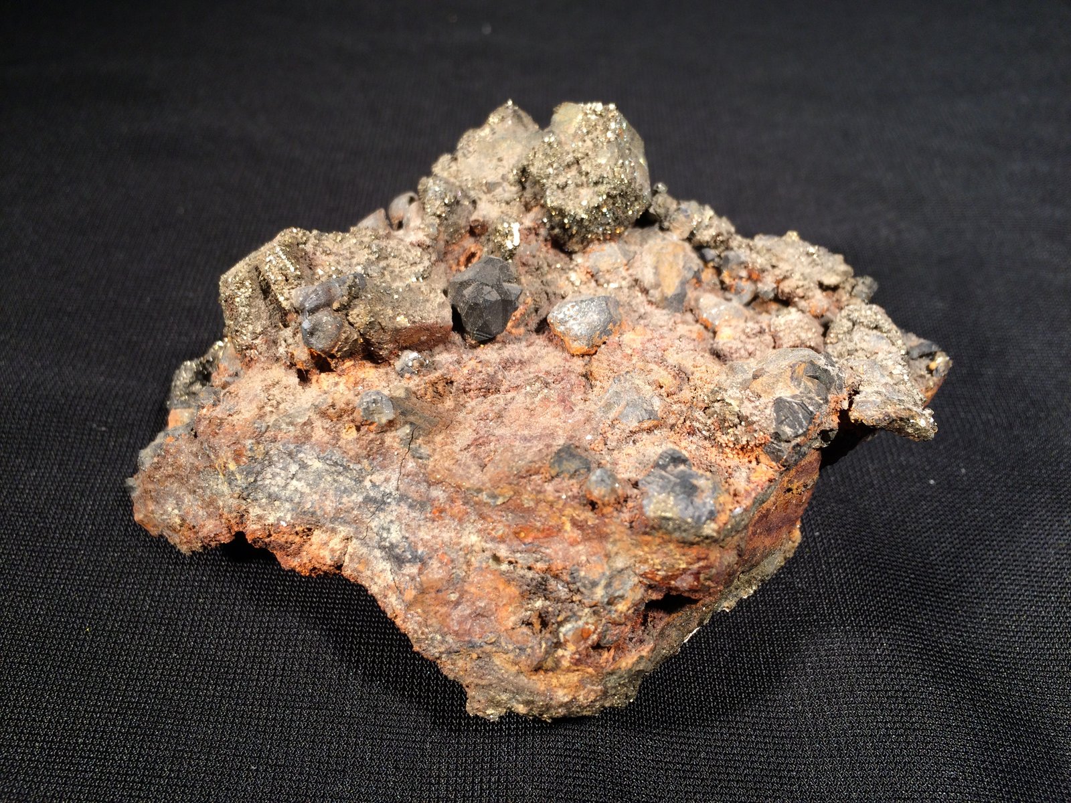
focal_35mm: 29
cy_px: 402
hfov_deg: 61.7
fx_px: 897
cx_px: 536
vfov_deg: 48.2
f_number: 2.2
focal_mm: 4.15
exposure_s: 1/60
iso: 40
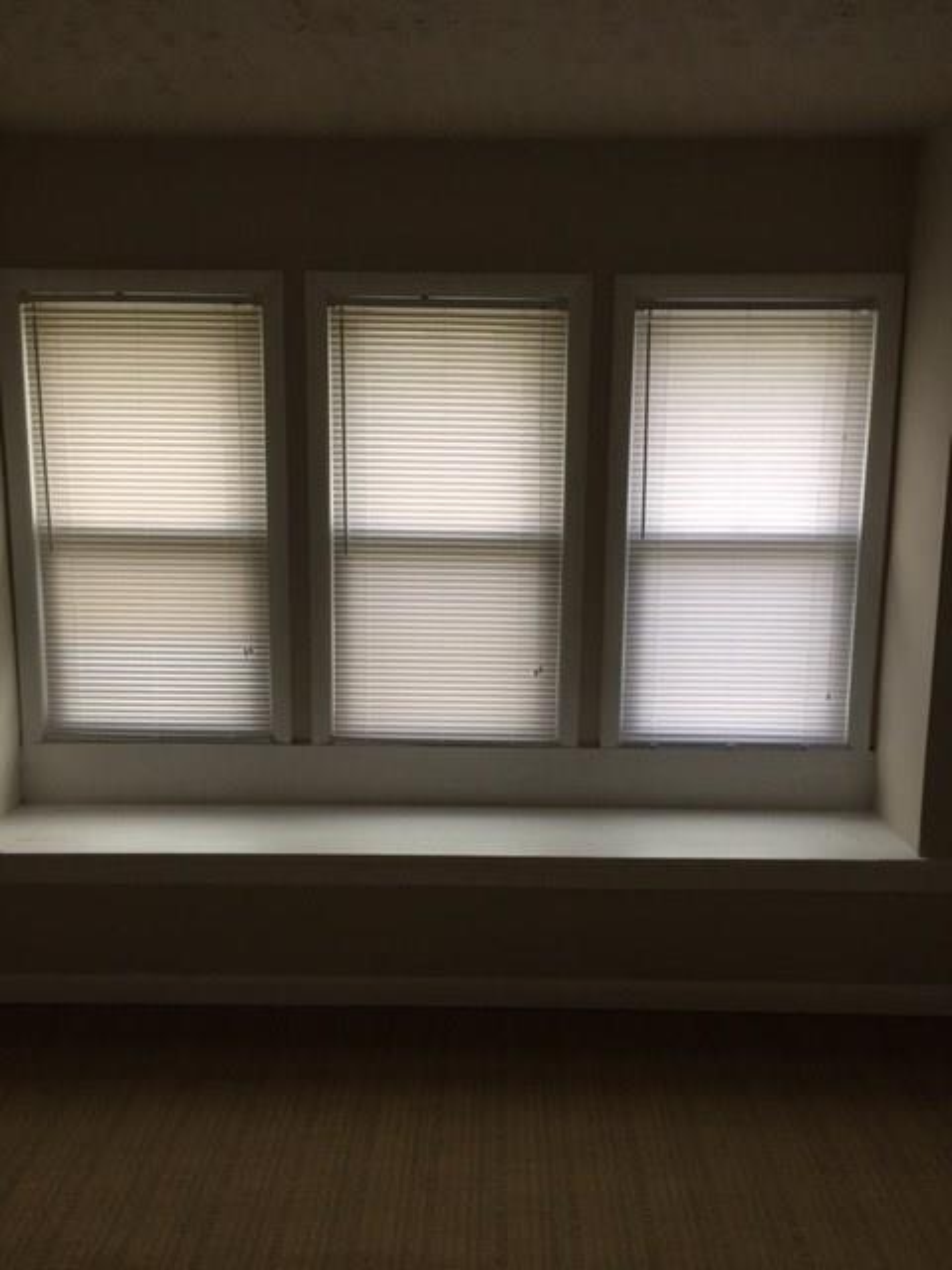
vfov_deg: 61.7
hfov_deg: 48.2
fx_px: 1063
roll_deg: -0.3
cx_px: 476
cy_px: 635
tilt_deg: -8.9
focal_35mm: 29
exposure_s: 1/30
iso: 100
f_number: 2.2
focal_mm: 4.15
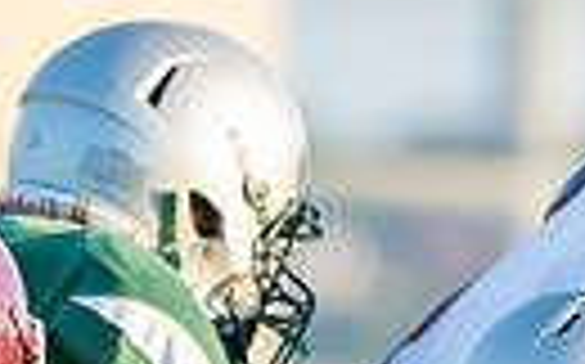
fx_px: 47470
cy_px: 852
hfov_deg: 0.7
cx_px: 323
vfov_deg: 0.4
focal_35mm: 2980
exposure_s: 1/1250
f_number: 5.6
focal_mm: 400
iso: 1600
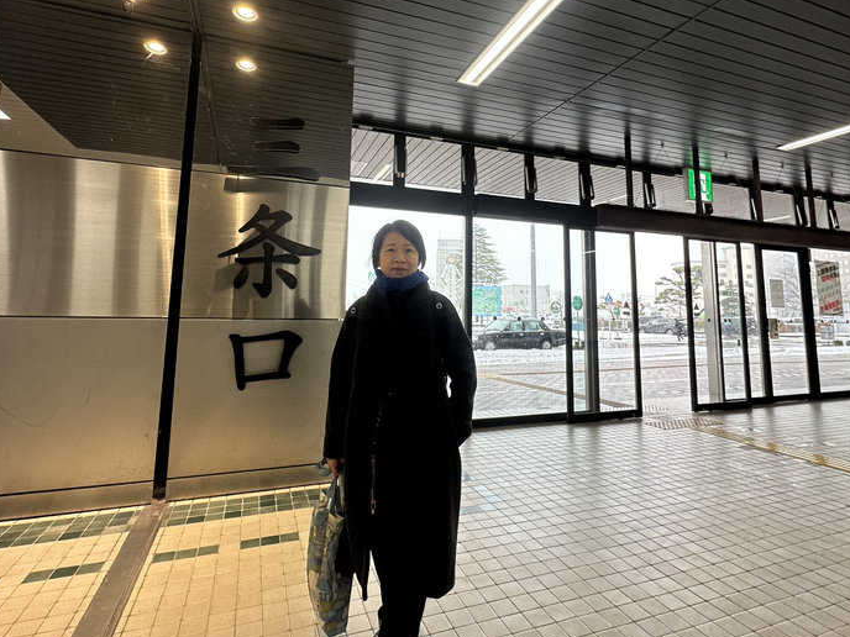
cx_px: 425
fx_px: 467
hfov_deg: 84.7
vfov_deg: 68.0
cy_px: 252
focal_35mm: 19
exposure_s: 1/99
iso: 64
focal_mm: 2.22
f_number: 2.2
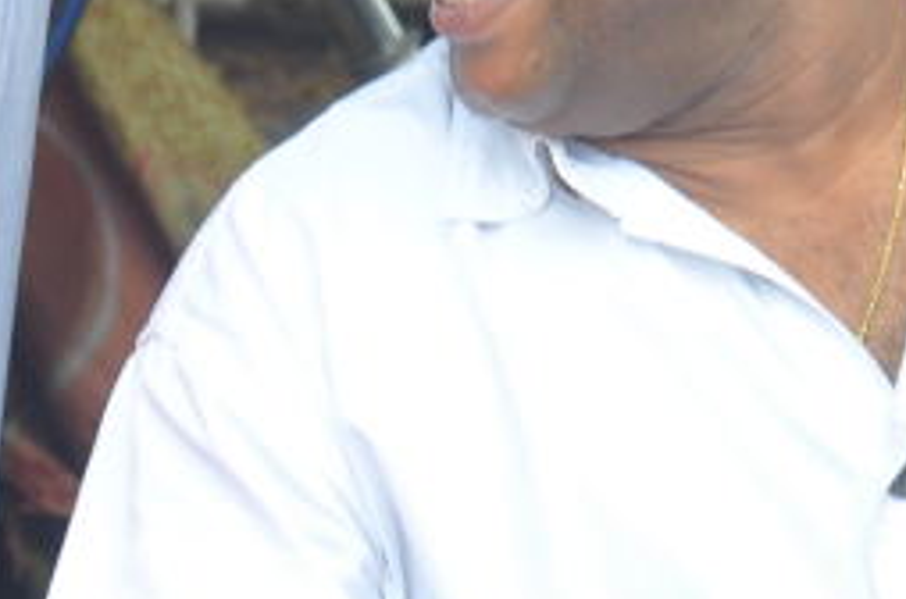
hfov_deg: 3.7
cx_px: -78
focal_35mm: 557
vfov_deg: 2.5
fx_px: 13983
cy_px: 403
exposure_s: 1/80
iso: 250
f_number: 8
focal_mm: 92
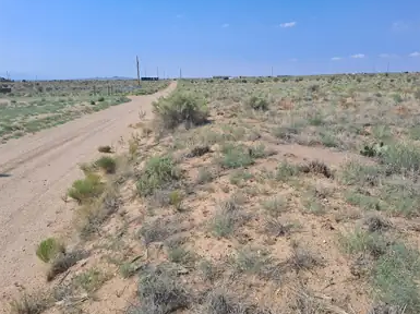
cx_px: 212
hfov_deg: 67.4
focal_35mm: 26
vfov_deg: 53.0
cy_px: 160
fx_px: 315
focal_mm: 4.6
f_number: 2
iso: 32
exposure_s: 1/1120
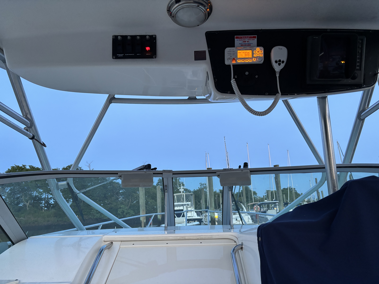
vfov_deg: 53.1
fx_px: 285
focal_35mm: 26
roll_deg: +2.9
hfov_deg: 67.3
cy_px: 142
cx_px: 190
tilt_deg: +13.4
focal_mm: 5.96
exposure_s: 1/60
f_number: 1.6
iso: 320
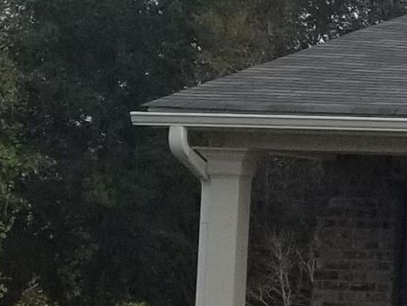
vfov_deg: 7.9
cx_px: 1277
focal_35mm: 188
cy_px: 106
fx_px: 2211
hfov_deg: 8.5
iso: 50
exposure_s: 1/2144
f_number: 1.7
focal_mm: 4.3
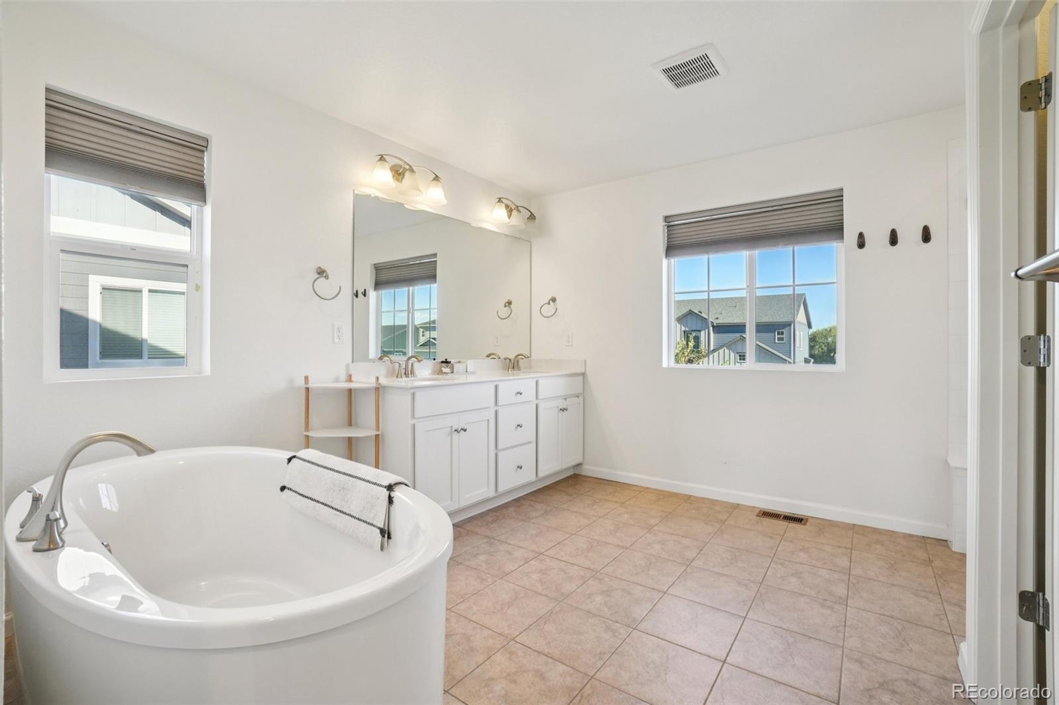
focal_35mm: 15
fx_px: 441
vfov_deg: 77.3
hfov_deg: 100.4
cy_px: 352
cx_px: 530
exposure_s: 1/60
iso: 400
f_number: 8
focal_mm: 10
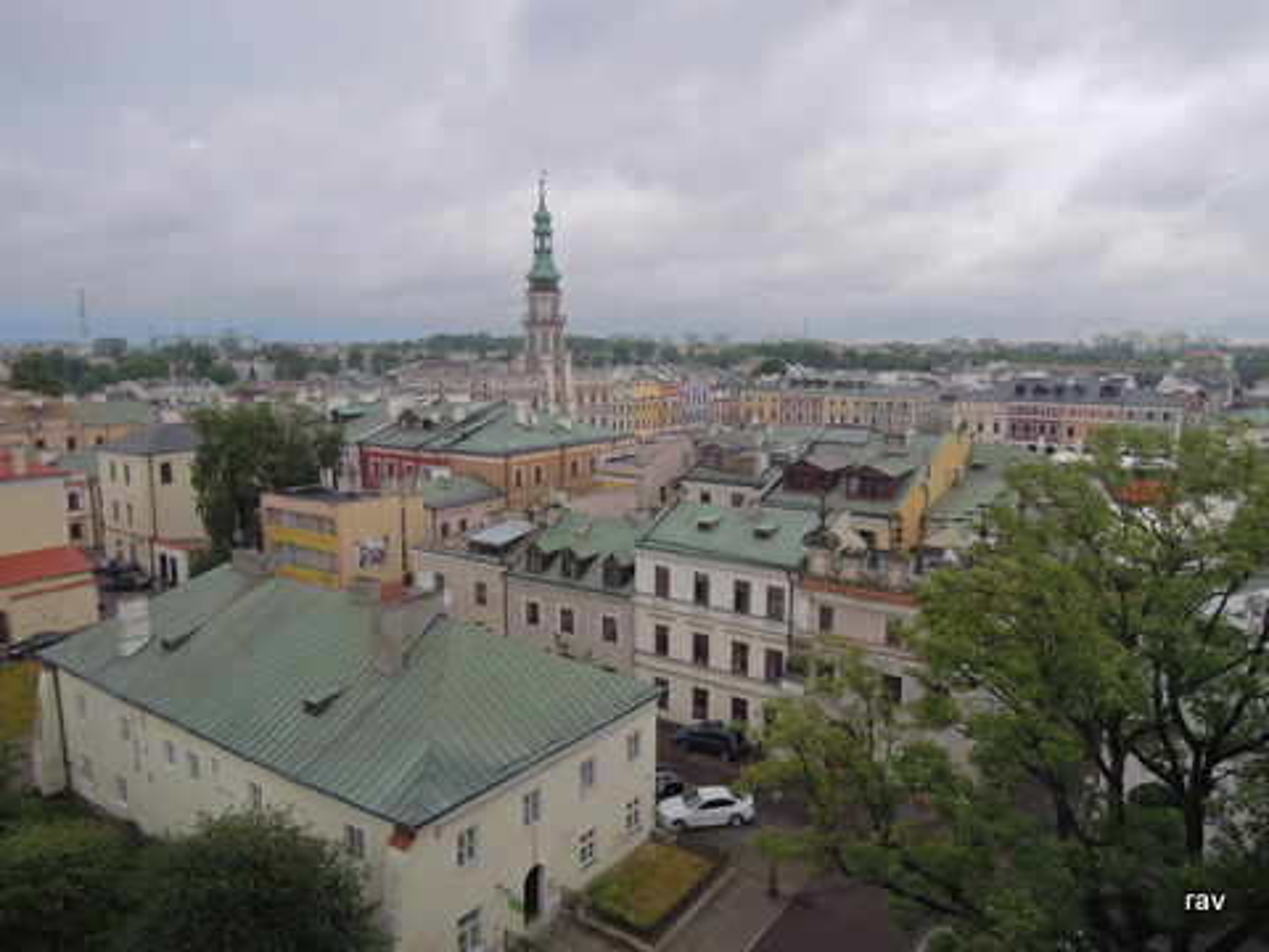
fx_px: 880
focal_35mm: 24
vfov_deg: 56.8
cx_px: 634
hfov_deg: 71.6
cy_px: 476
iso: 160
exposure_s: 1/1250
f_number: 2.8
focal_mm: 4.3
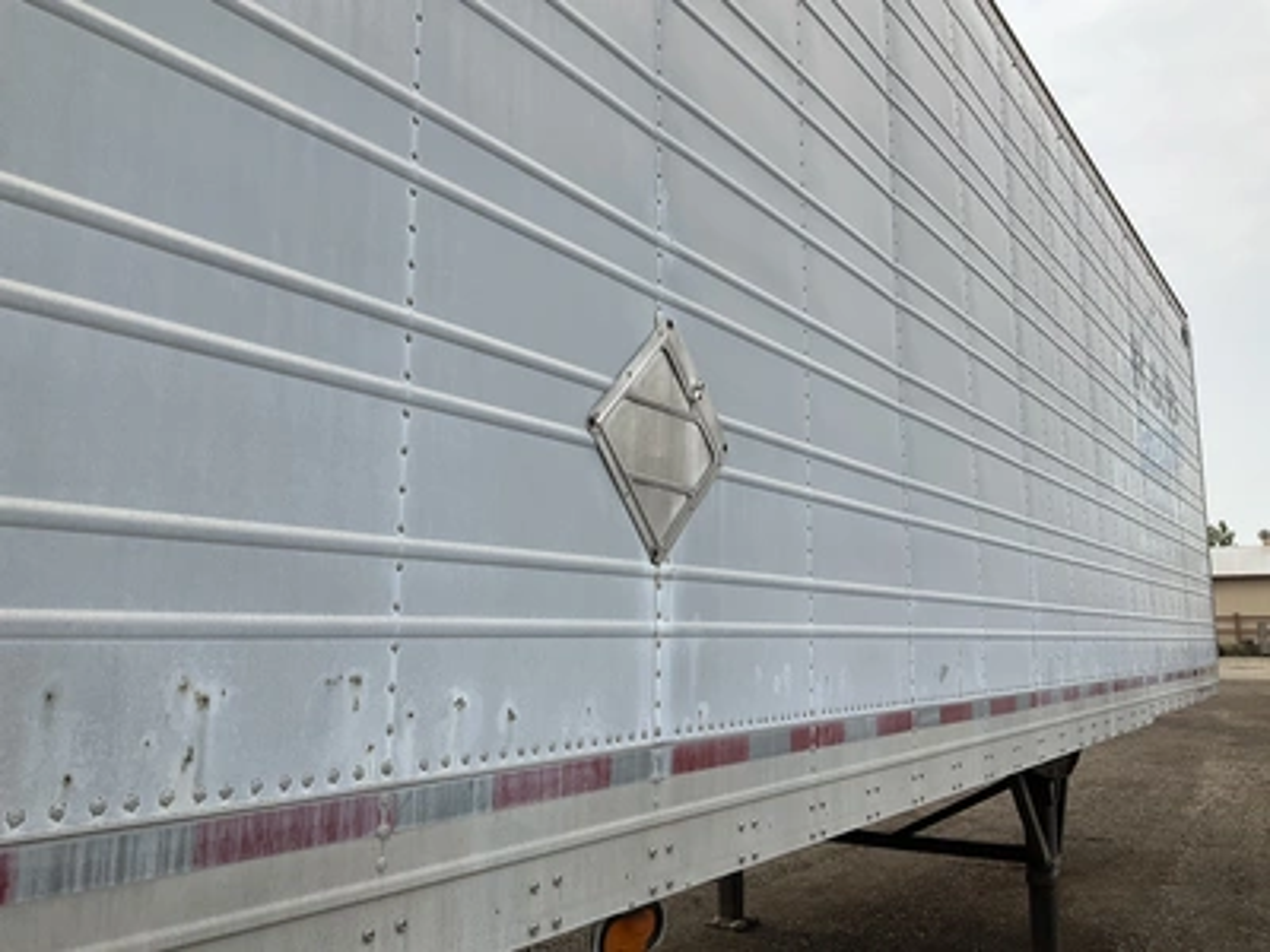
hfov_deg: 61.7
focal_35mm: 29
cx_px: 635
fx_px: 1064
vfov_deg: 48.2
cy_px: 476
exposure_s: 1/929
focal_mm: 3
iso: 25
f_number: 1.8
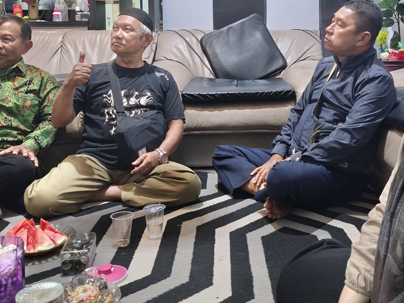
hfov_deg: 47.4
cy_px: 82
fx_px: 455
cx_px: 253
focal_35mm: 39
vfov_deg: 36.1
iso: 3457
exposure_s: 1/25
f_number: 1.8
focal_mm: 5.56
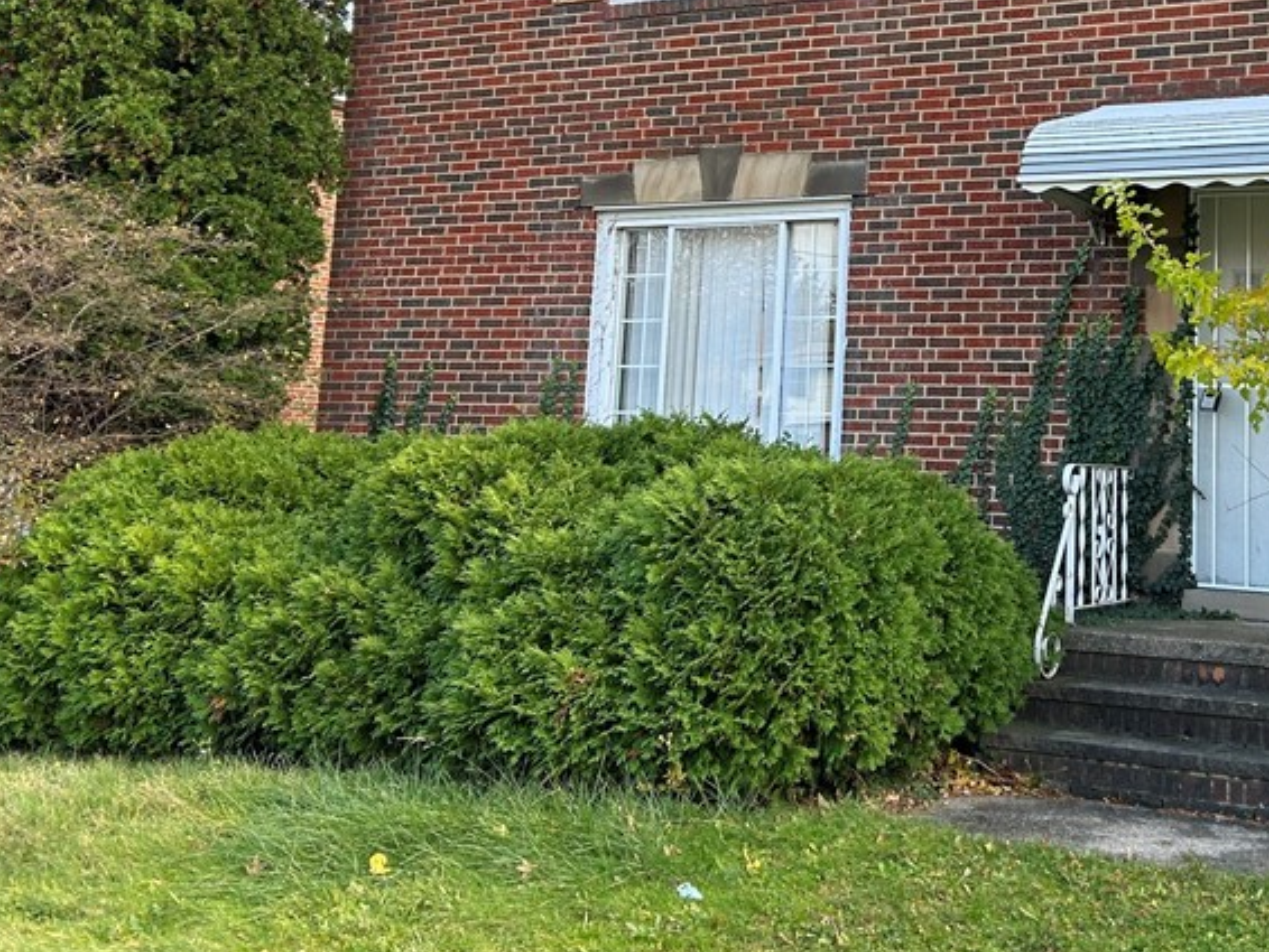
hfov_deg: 39.2
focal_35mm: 47
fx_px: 1724
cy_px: 188
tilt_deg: +9.2
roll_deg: -1.5
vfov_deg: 30.2
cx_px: 978
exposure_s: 1/611
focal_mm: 5.7
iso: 50
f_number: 1.5
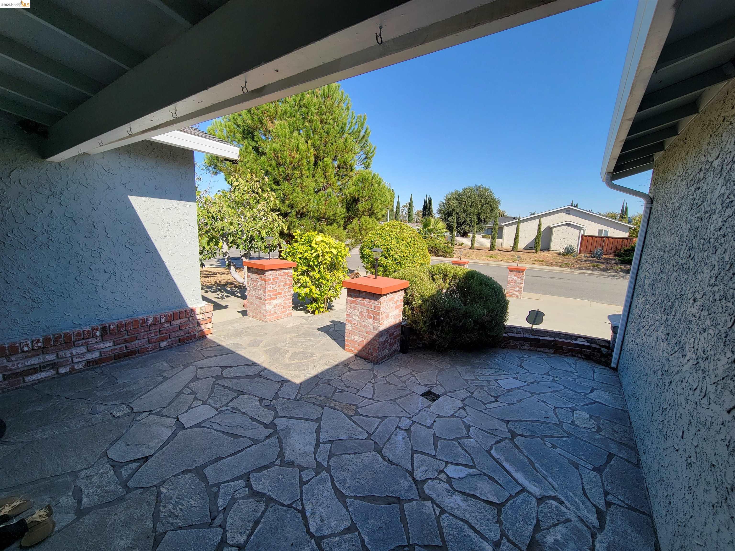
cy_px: 276
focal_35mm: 13
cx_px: 368
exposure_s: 1/713
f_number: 2.2
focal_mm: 2.2
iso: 50
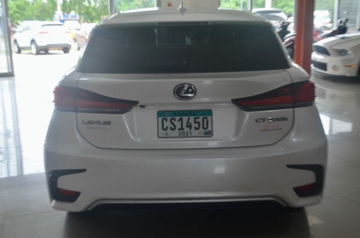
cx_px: 180
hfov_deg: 39.0
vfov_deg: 26.4
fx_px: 509
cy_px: 119
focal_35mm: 51
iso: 400
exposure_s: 1/80
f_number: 5
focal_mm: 34
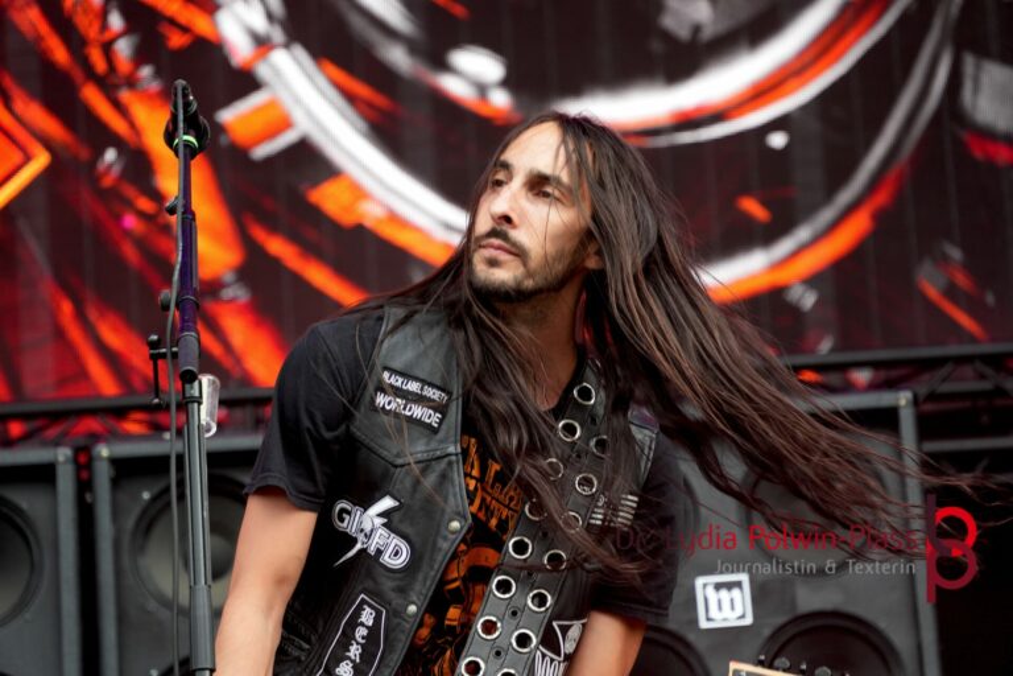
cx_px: 506
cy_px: 338
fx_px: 5571
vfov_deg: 6.9
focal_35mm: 198
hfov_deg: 10.4
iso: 800
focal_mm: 132
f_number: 5.6
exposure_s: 1/250
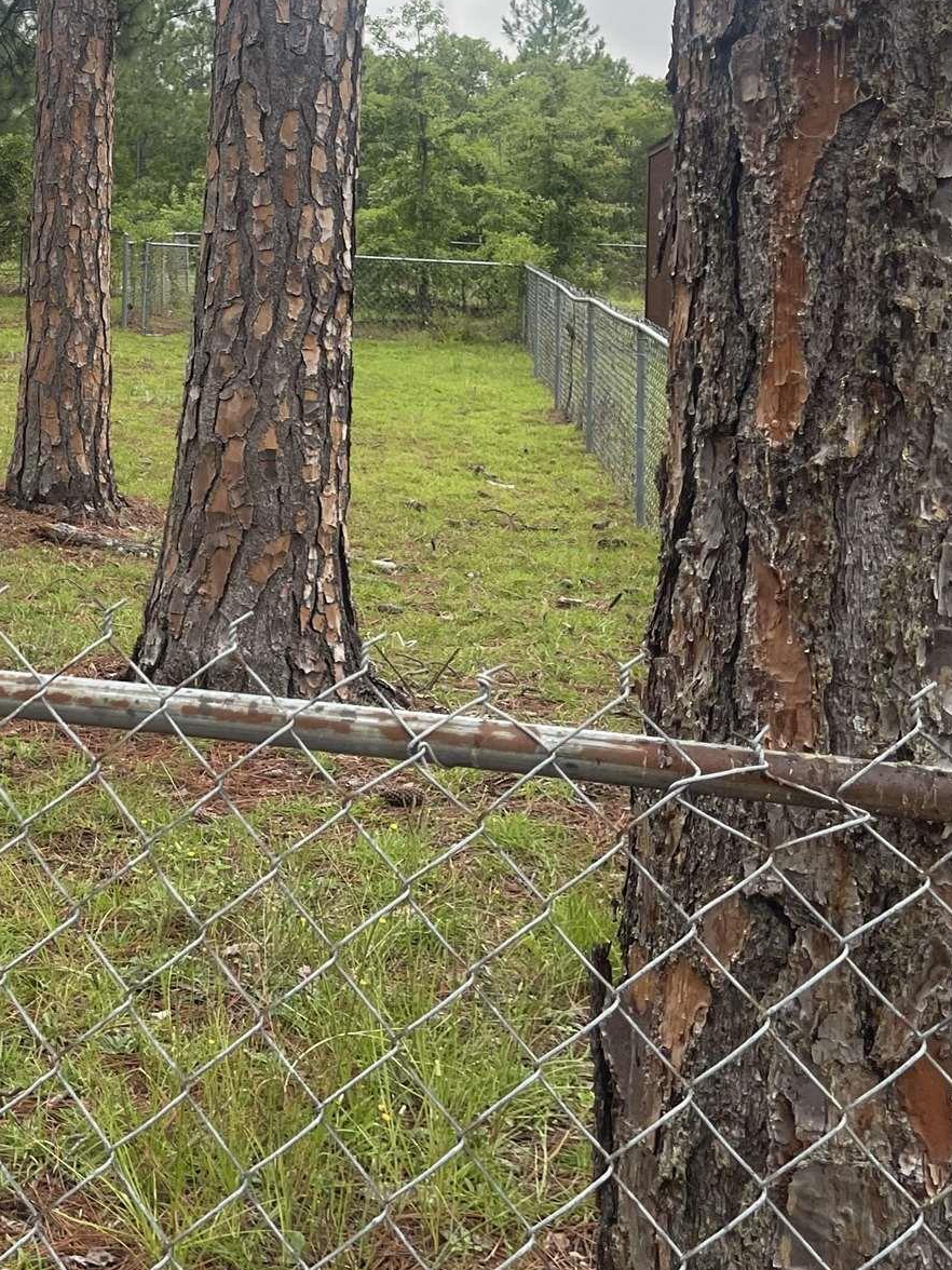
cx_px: 33
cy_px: 266
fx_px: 1797
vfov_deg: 37.6
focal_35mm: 49
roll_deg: -0.9
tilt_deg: +0.5
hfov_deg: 28.1
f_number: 1.6
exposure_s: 1/653
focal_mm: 5.1
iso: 32
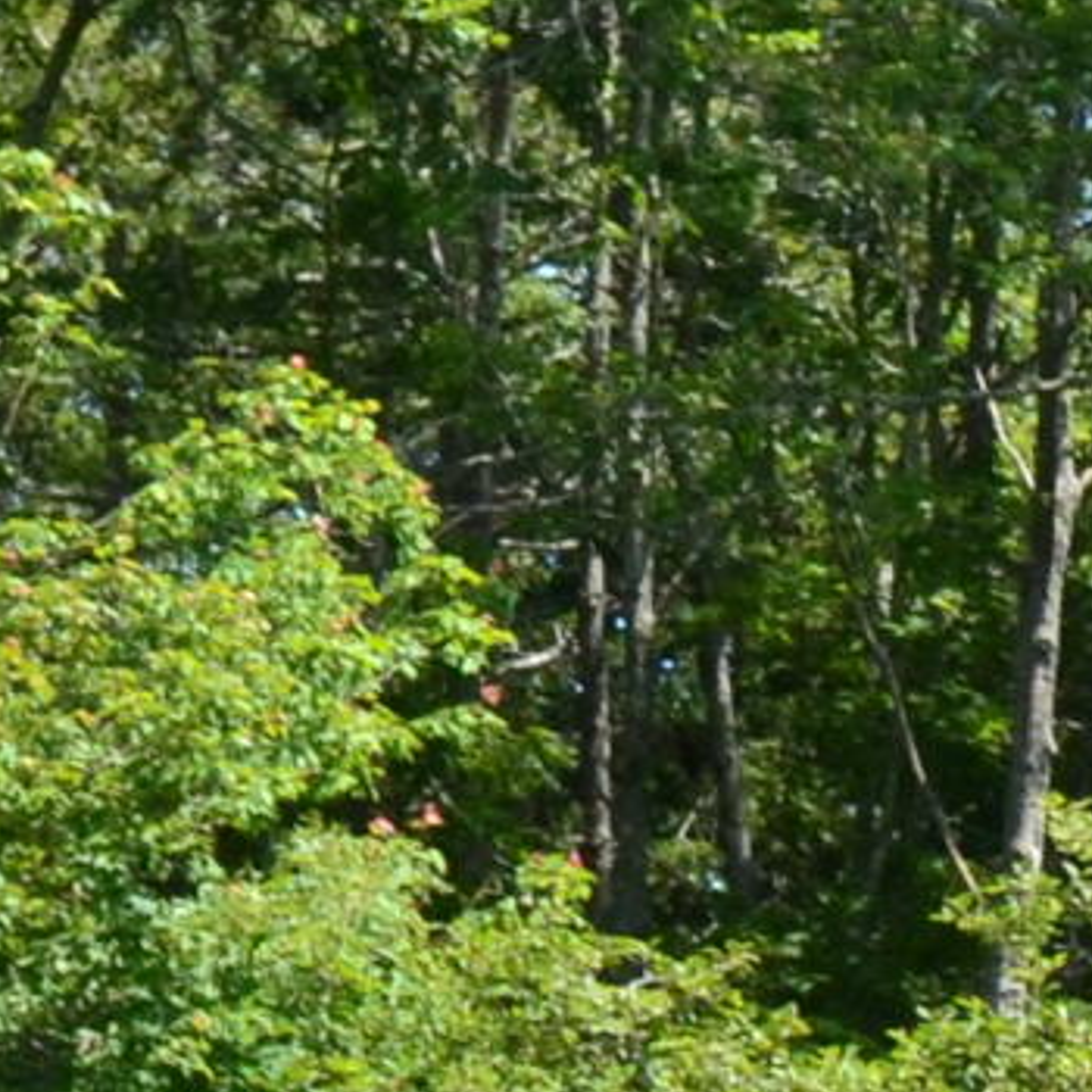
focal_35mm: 284
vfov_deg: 6.0
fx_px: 10136
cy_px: 1991
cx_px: 2377
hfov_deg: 6.0
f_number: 10
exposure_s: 1/250
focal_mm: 26
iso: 400
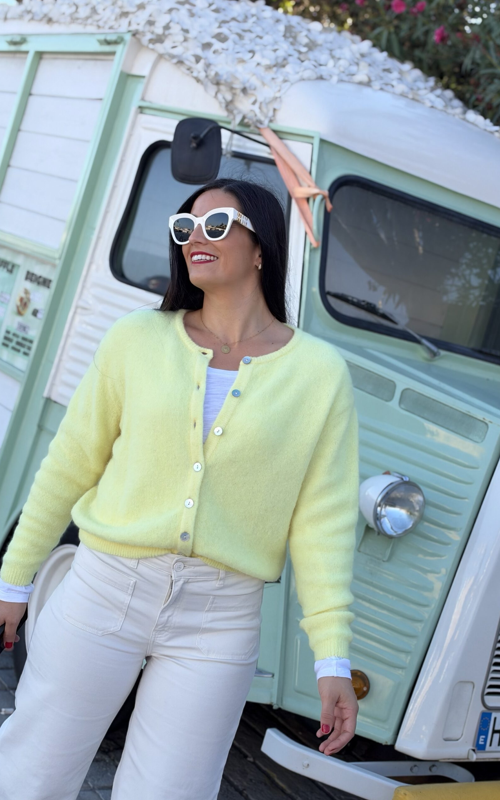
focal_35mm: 51
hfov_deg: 25.3
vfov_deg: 39.6
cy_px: 400
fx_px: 1112
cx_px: 257
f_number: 1.8
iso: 64
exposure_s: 1/1091
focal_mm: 6.93
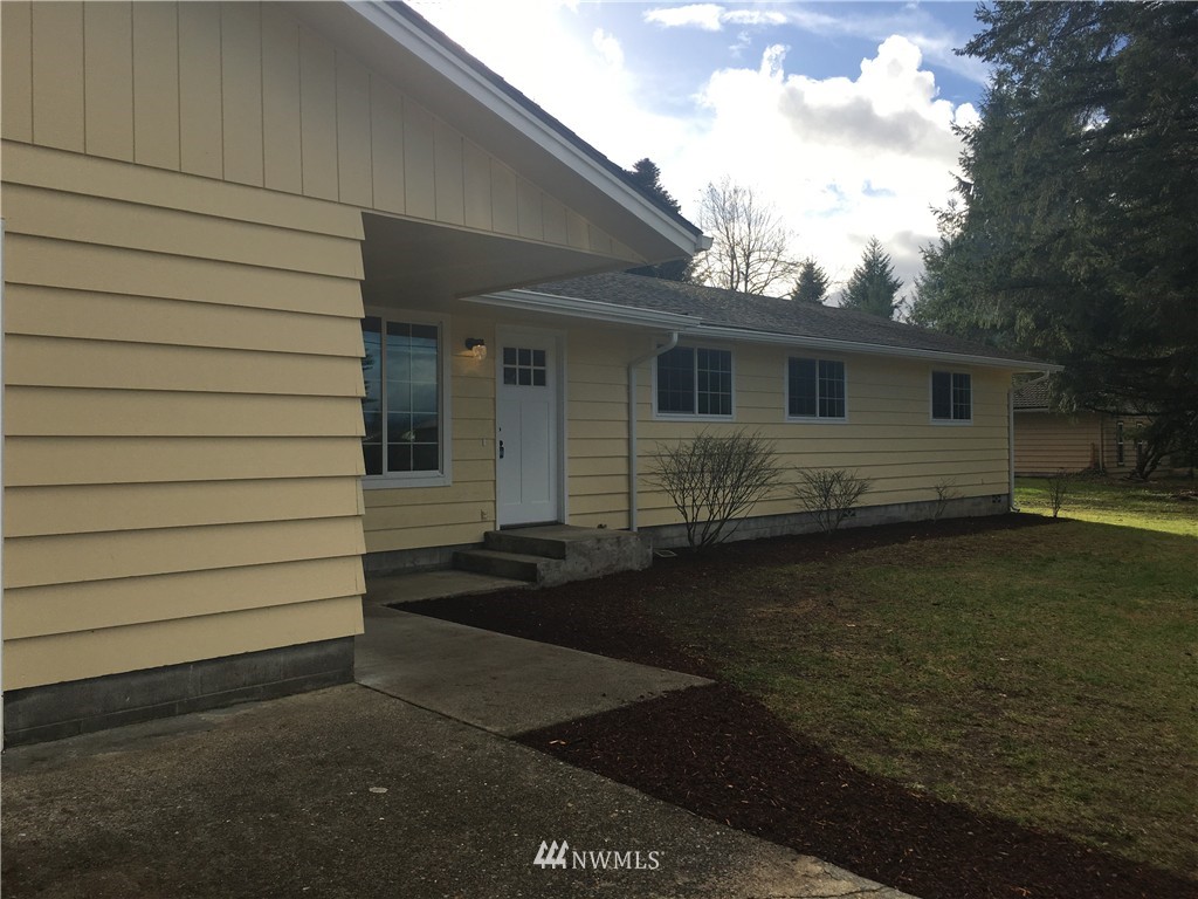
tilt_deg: +0.3
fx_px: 1004
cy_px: 450
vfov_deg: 48.2
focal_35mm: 29
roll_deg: +1.0
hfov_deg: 61.7
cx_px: 599
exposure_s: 1/1183
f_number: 2.2
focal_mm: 4.15
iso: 25
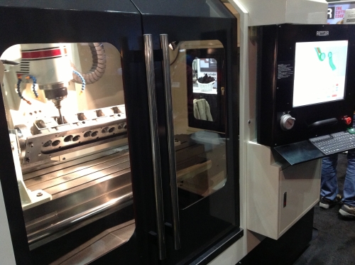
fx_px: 358
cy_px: 132
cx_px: 178
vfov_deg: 40.6
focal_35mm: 35
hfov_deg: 52.7
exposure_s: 1/15
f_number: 2.4
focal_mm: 4.28
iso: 320
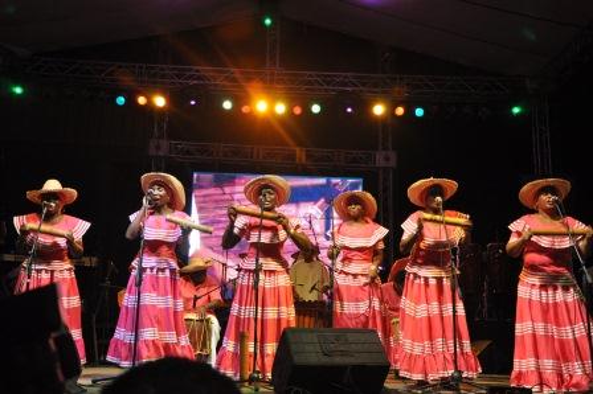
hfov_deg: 49.6
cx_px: 296
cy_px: 197
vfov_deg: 34.2
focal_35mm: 39
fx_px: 642
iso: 640
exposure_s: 1/50
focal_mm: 26
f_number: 5.6
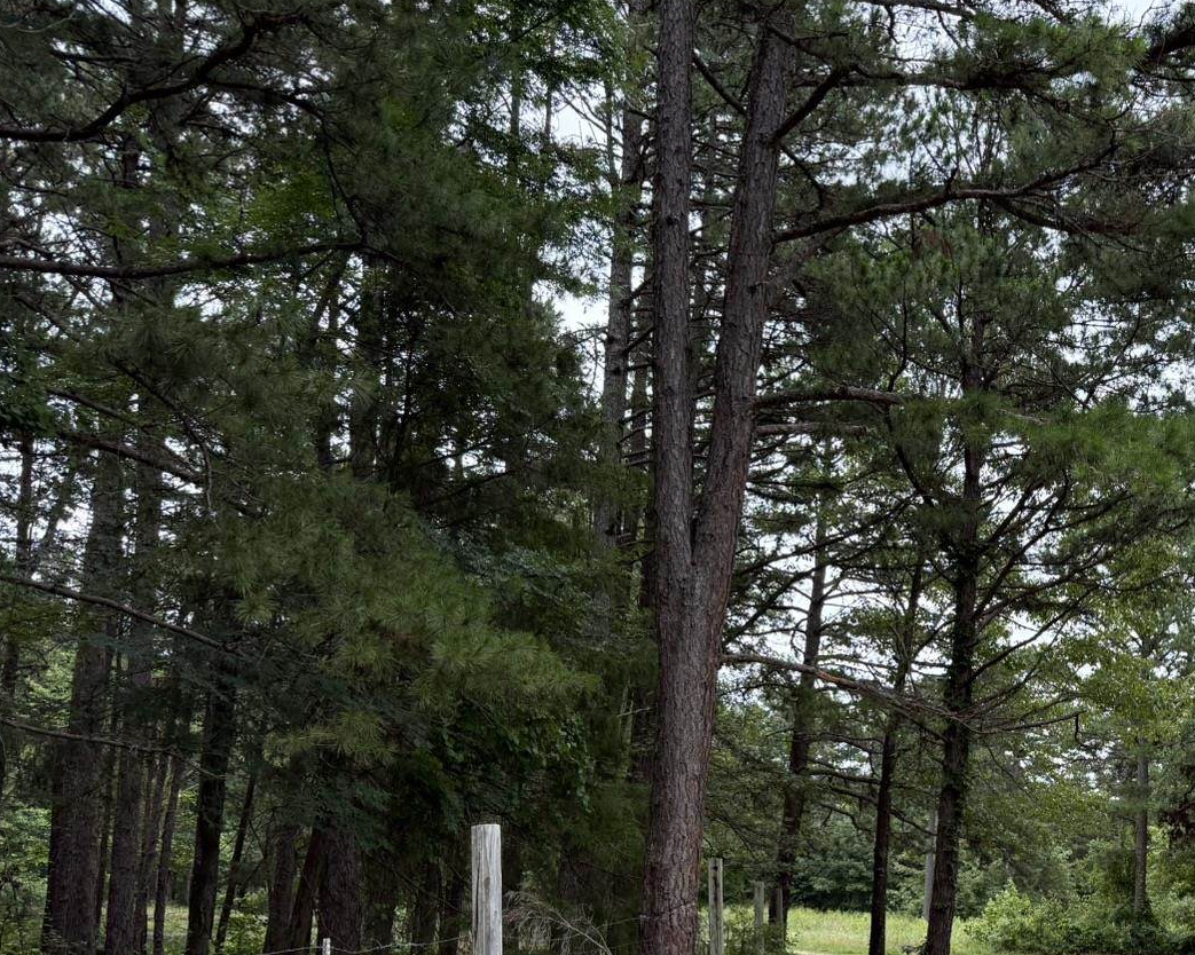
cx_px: 1107
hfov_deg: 37.3
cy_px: 798
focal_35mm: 46
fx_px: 1627
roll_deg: -1.8
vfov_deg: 31.7
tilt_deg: +1.2
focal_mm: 6.76
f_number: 1.78
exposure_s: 1/1192
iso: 100
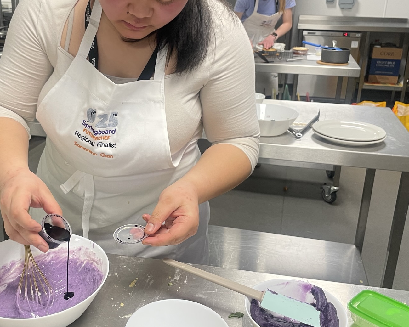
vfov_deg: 37.3
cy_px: 139
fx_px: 484
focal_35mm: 40
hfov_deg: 45.3
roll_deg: -0.7
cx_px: 149
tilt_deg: -18.1
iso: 100
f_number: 1.6
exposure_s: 1/50
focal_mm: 4.2
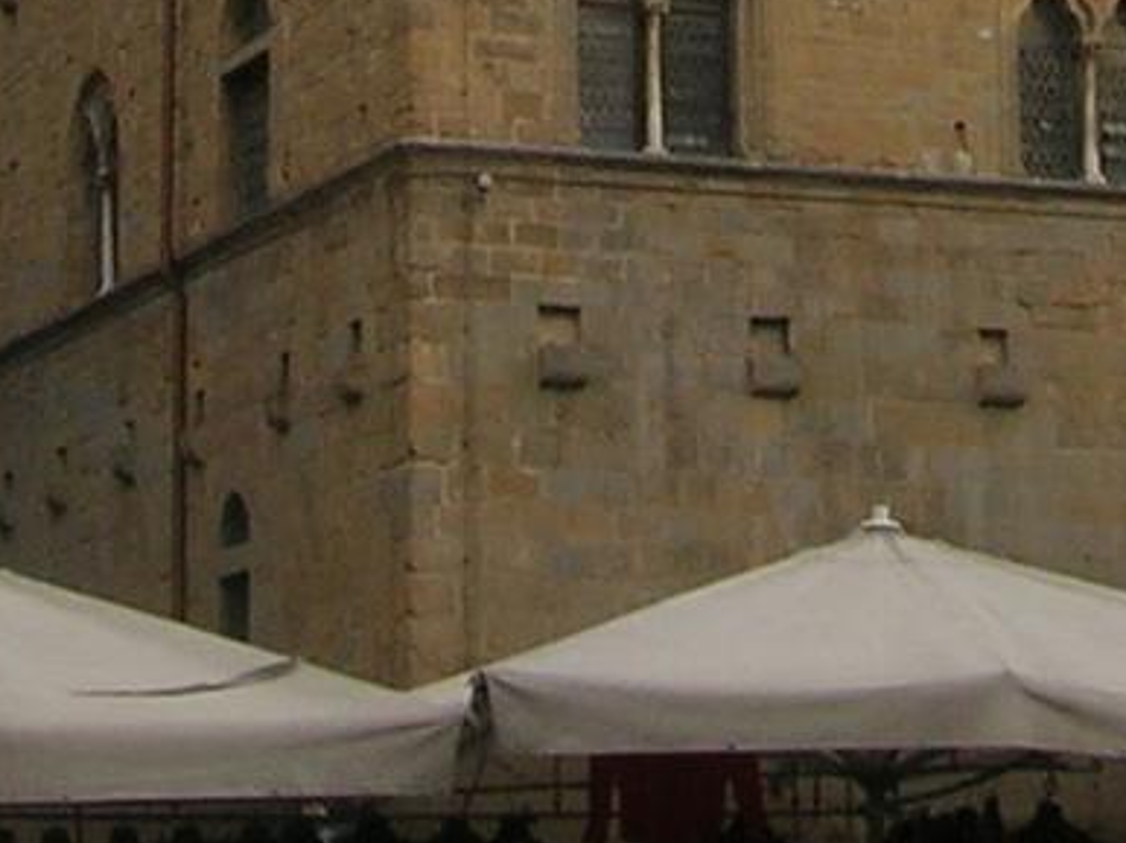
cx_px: 907
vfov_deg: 8.4
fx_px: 5494
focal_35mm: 169
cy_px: -678
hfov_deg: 11.7
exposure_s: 1/65.3
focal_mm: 5.7
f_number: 4.9
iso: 50
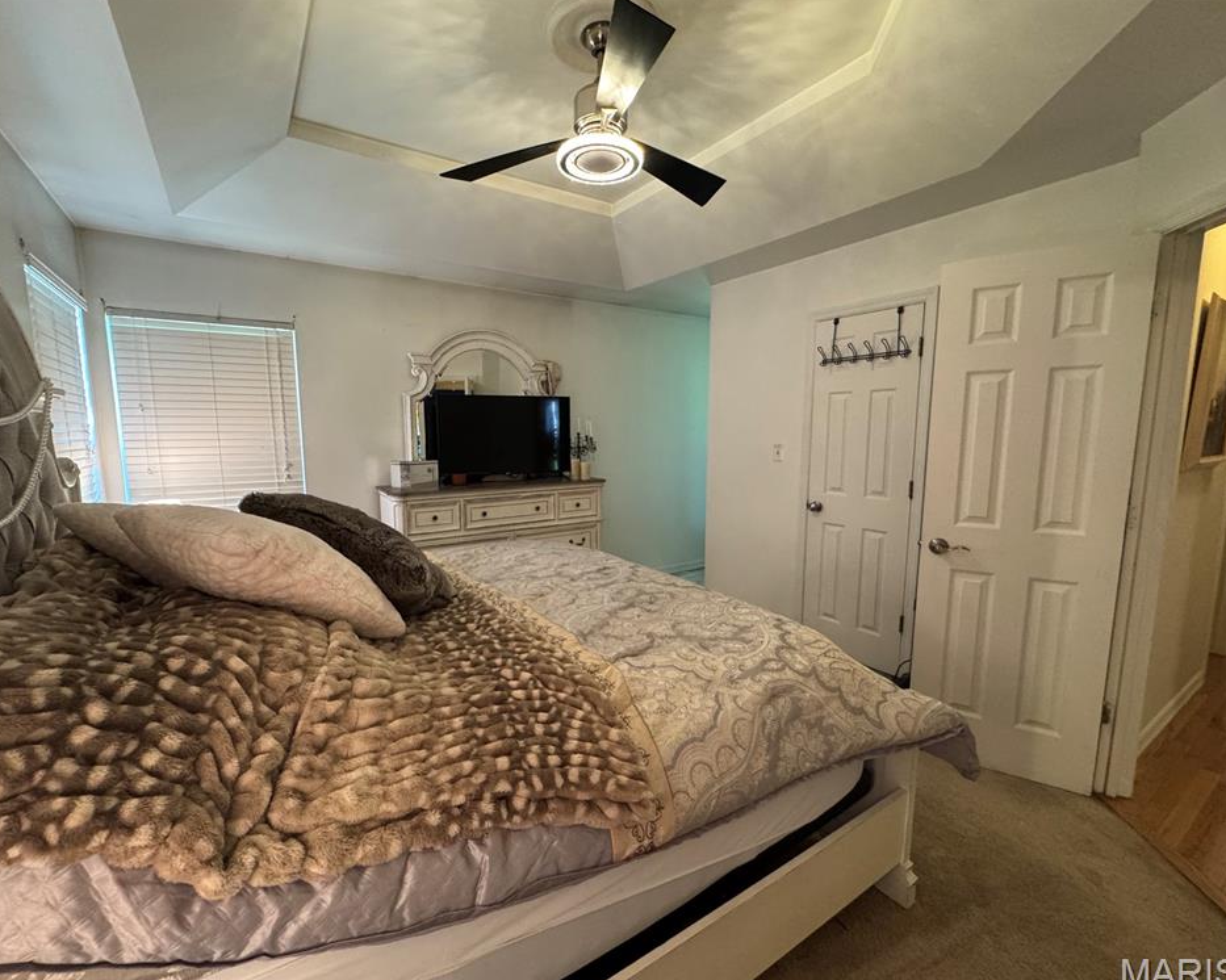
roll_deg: +0.5
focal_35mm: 15
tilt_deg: -8.2
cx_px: 579
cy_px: 497
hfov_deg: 96.7
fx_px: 544
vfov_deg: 84.0
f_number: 2.2
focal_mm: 2.22
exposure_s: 1/60
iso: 500
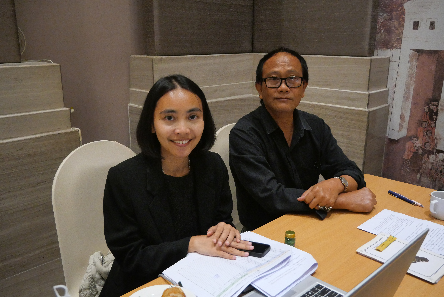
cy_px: 148
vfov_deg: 42.4
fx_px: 383
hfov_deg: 60.3
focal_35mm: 31
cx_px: 222
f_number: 3.7
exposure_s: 1/125
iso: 3200
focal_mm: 15
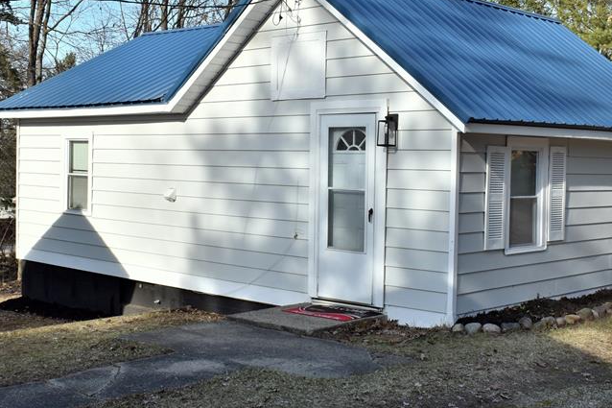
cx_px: 305
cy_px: 183
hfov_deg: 37.5
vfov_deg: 25.5
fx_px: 901
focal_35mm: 53
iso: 200
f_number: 9
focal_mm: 22
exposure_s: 1/320
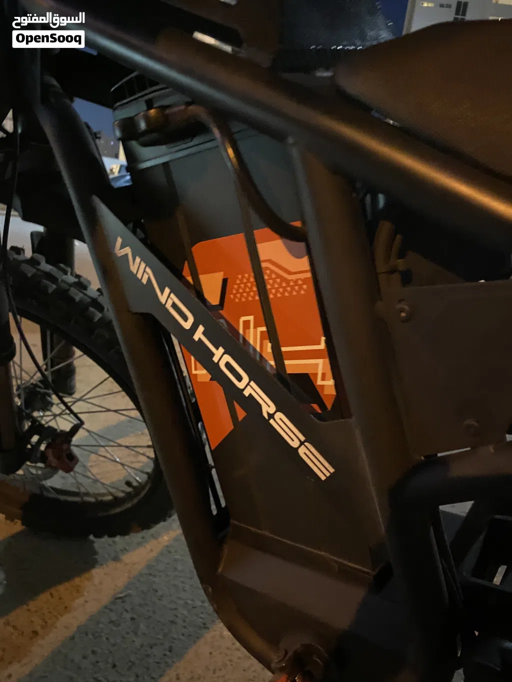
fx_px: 513
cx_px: 256
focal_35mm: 26
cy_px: 341
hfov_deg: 53.1
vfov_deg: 67.3
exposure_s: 1/17
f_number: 1.8
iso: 2500
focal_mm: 4.25
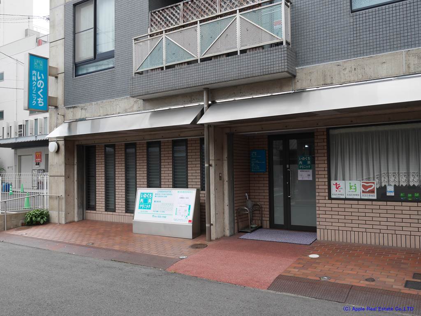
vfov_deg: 44.2
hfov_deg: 56.8
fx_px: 389
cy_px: 158
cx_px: 210
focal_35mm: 32
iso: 200
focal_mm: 16
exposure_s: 1/250
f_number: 6.3
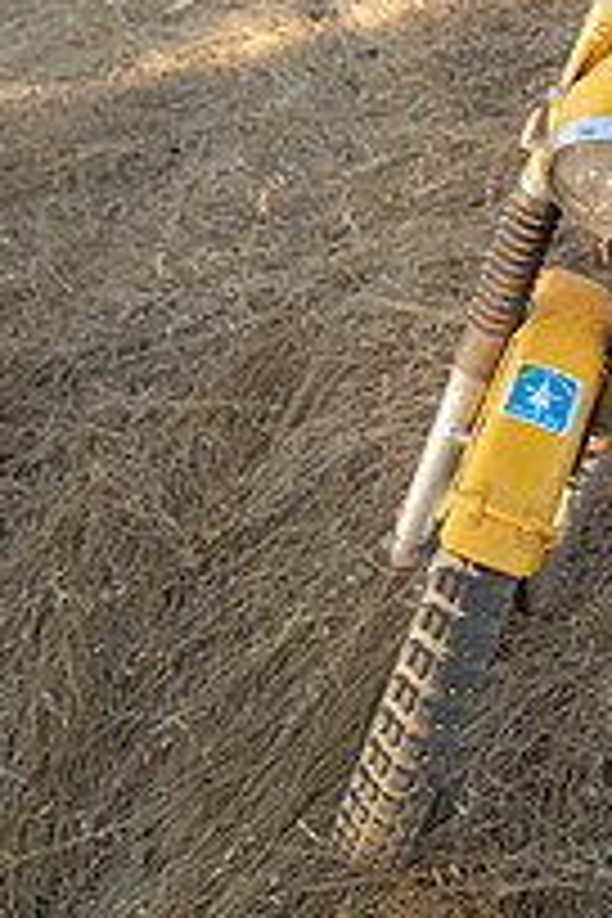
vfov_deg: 33.5
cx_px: 648
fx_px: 1351
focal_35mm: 53
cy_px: -50
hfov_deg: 24.1
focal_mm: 24
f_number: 2.8
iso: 200
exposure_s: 1/160
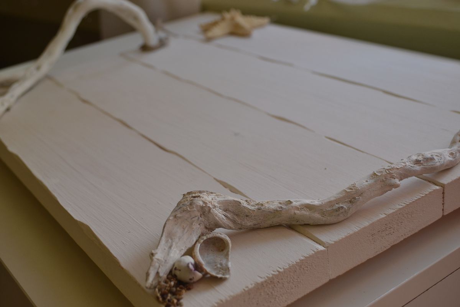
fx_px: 613
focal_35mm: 48
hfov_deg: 41.1
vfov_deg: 28.1
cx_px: 230
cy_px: 154
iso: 400
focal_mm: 32
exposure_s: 1/100
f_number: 5
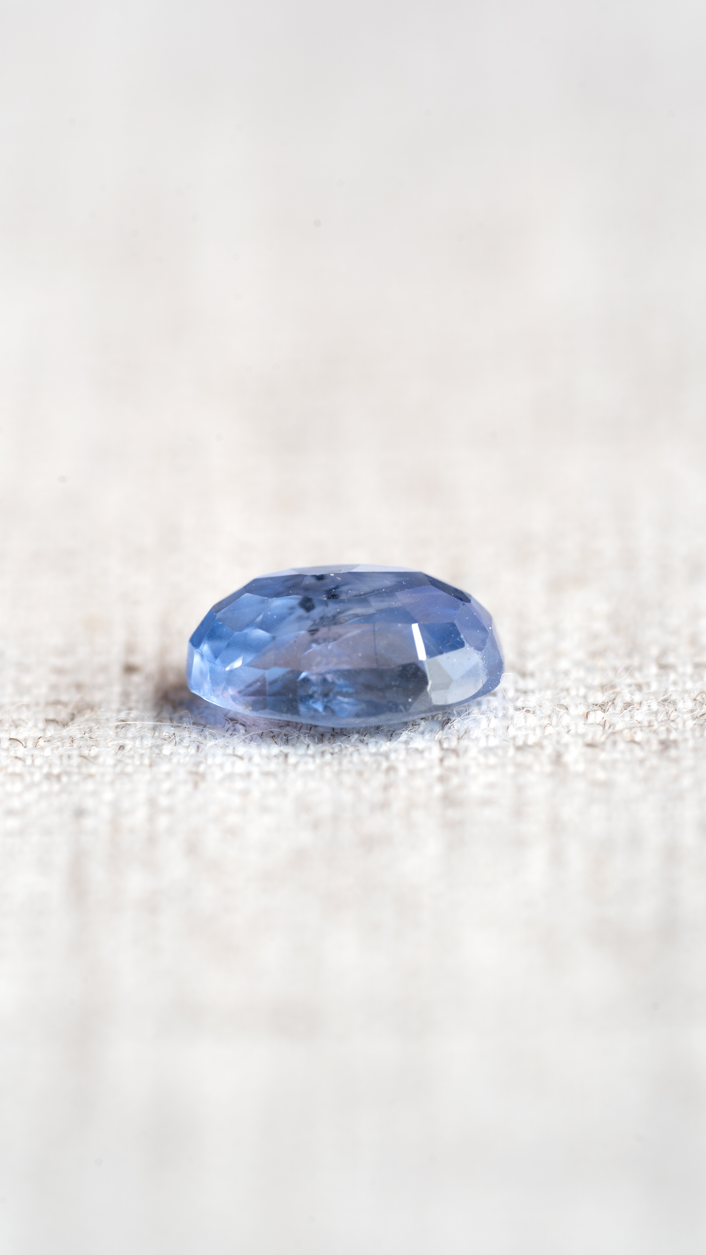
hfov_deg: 12.7
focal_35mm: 95
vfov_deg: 22.5
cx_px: 347
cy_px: 627
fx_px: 3162
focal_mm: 90
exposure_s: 1/8
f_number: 7.1
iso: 100
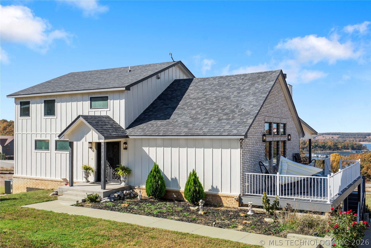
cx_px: 186
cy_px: 124
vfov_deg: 37.8
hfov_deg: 54.4
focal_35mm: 35
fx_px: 361
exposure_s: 1/400
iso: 100
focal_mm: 35
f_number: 9
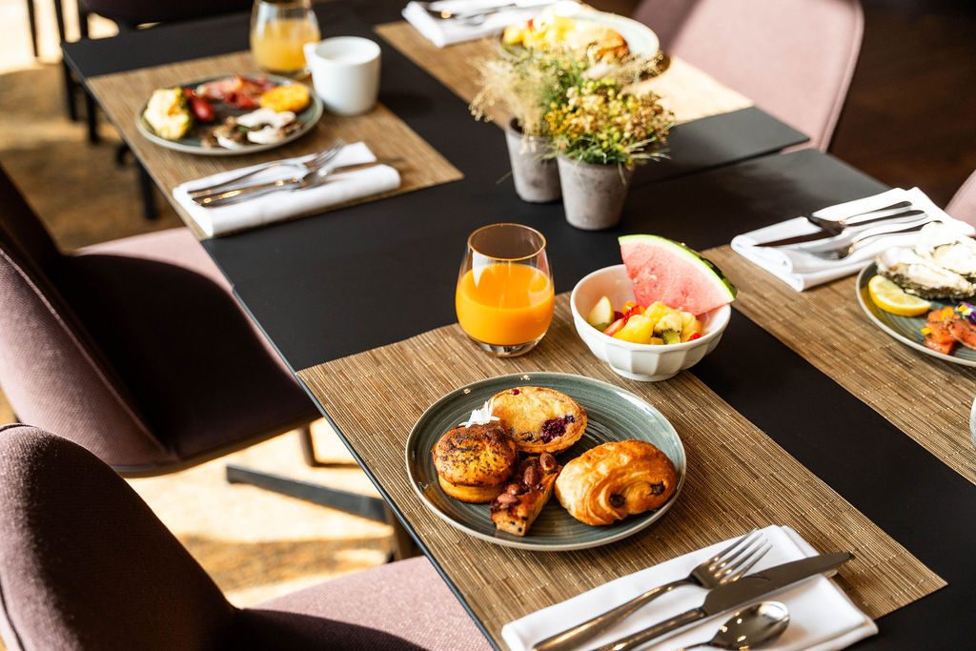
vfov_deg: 28.5
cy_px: 326
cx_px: 488
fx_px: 1280
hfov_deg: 41.7
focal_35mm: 47
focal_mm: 47.2
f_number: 3.2
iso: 500
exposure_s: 1/1000
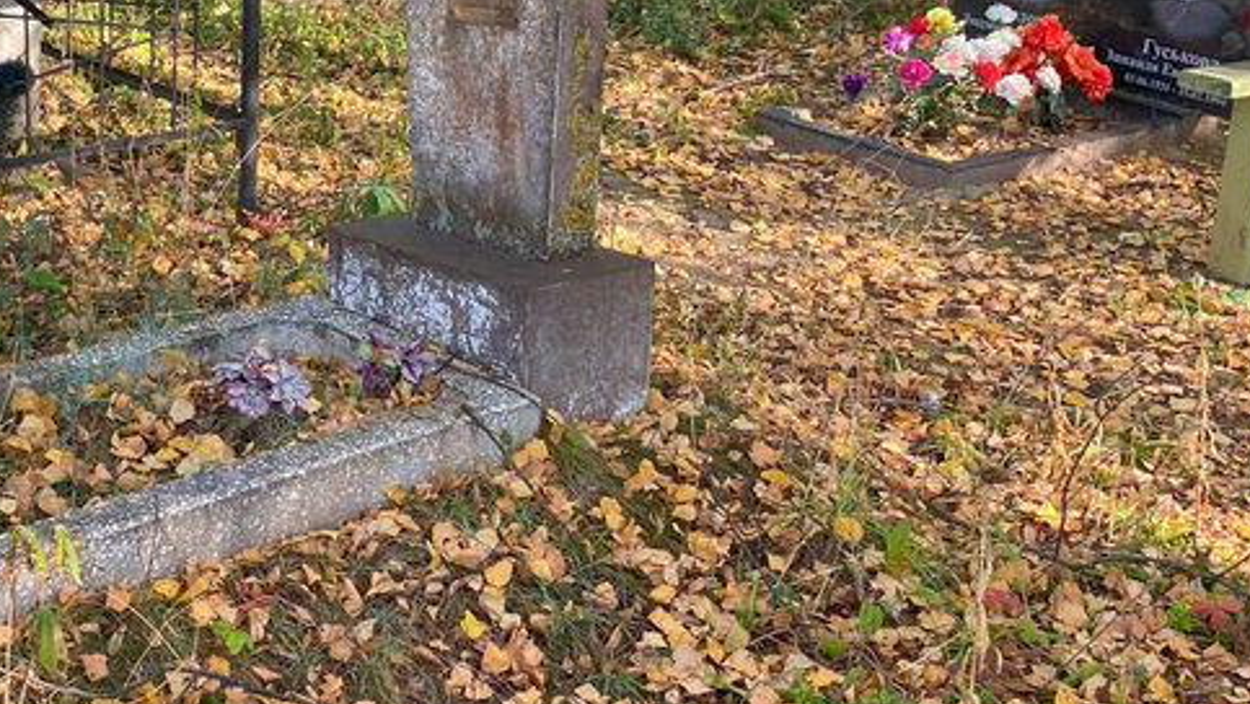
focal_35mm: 60
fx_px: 1989
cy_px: 241
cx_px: 331
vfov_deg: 20.0
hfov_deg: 34.2
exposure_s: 1/122
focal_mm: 4.25
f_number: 1.8
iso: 32
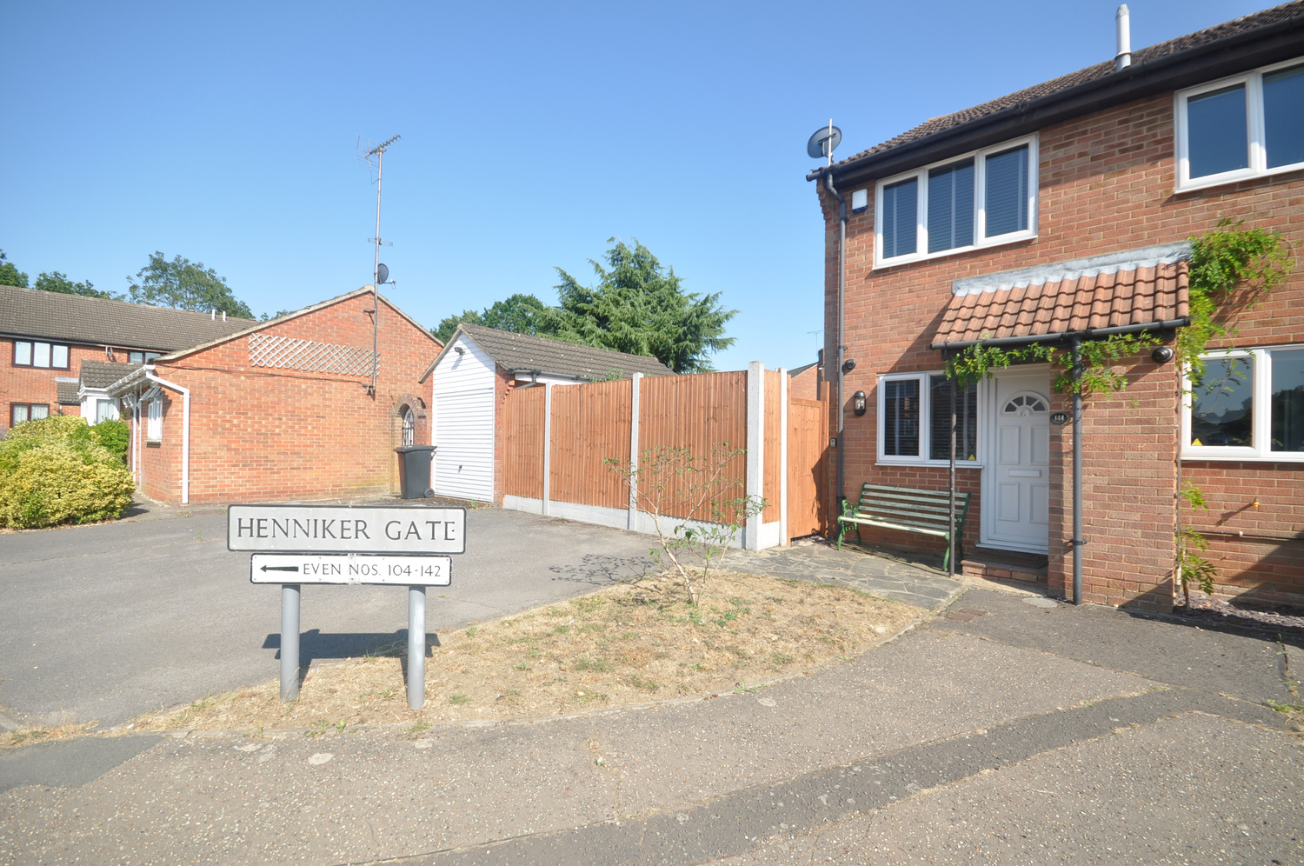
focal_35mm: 15
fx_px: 543
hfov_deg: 100.5
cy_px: 433
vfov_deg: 77.2
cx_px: 652
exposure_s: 1/250
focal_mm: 10
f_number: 8
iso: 200
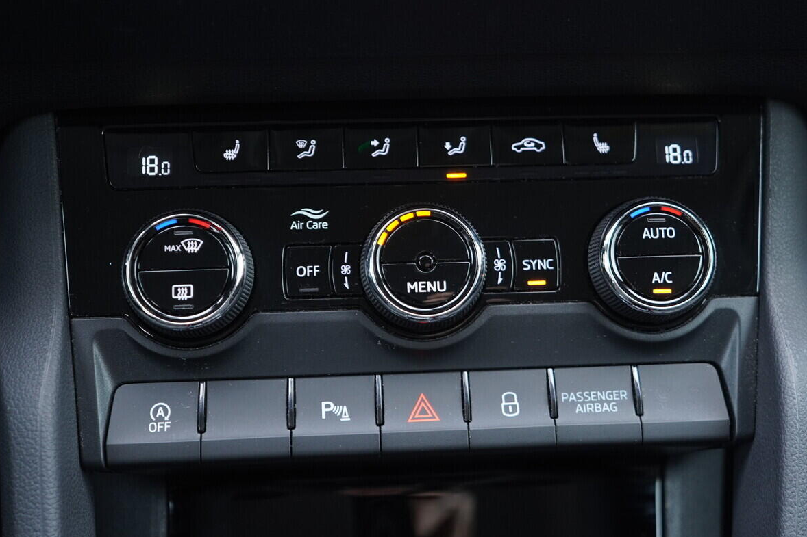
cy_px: 223
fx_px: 986
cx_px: 423
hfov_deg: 44.5
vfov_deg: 30.4
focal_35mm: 44
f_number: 2.8
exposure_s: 1/40
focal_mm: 24
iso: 640
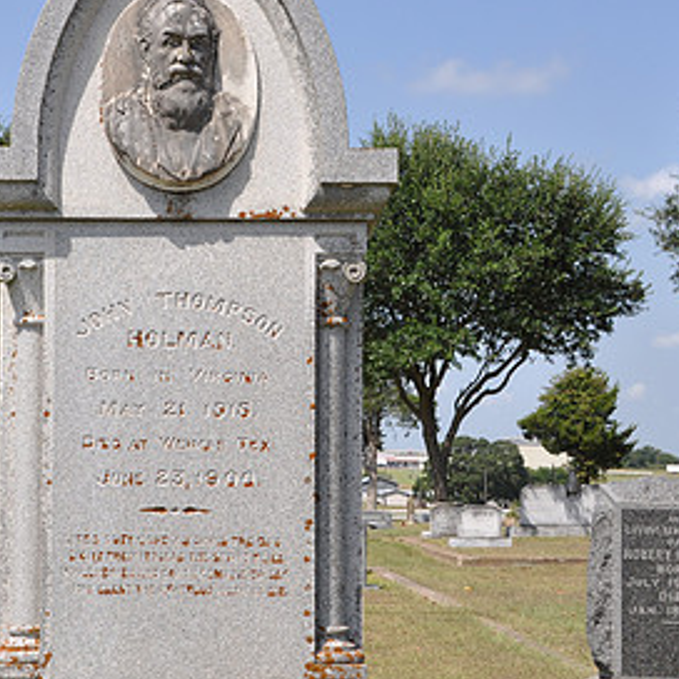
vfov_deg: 22.8
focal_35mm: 76
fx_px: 1687
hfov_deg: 22.7
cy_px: 348
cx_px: 242
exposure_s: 1/320
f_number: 9
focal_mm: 28
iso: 200
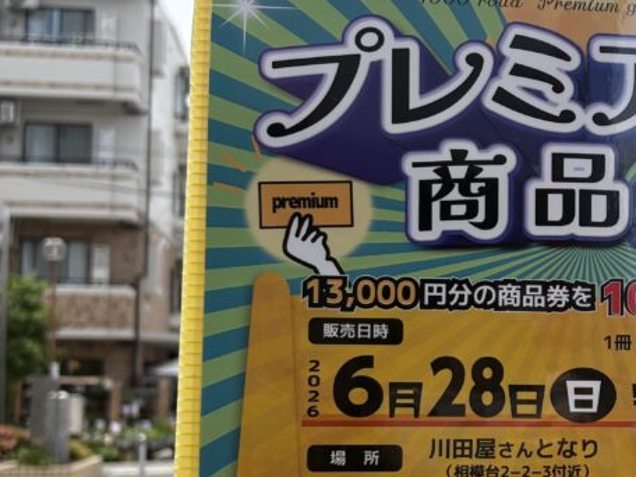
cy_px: 321
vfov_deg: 20.1
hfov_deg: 25.7
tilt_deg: +3.4
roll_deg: +0.8
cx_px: 591
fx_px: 1341
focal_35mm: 73
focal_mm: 5.96
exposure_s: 1/2865
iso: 64
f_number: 1.6
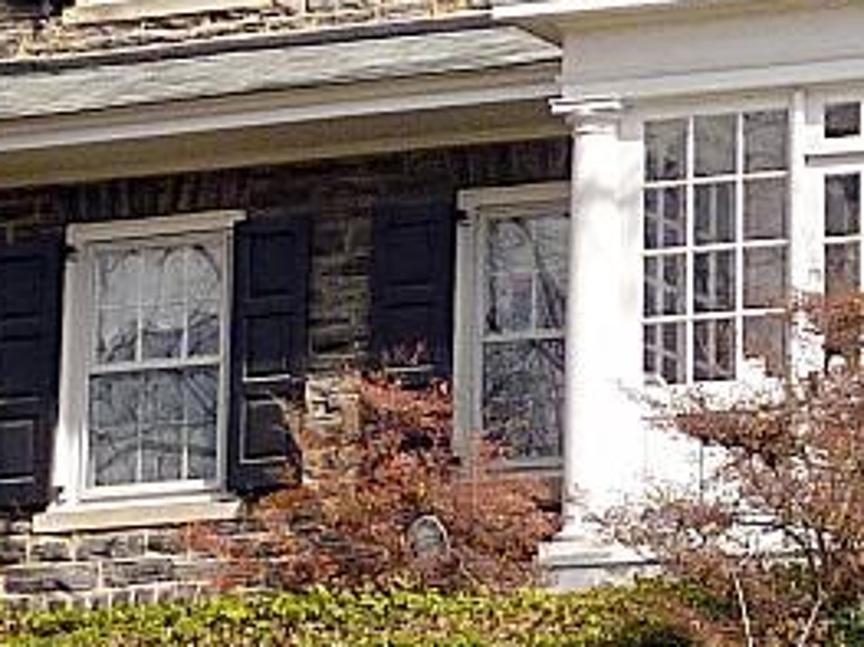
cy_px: 49
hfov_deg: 9.4
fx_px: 5189
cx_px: 1058
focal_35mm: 208
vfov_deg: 7.1
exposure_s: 1/500
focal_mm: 5.3
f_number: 4
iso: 80
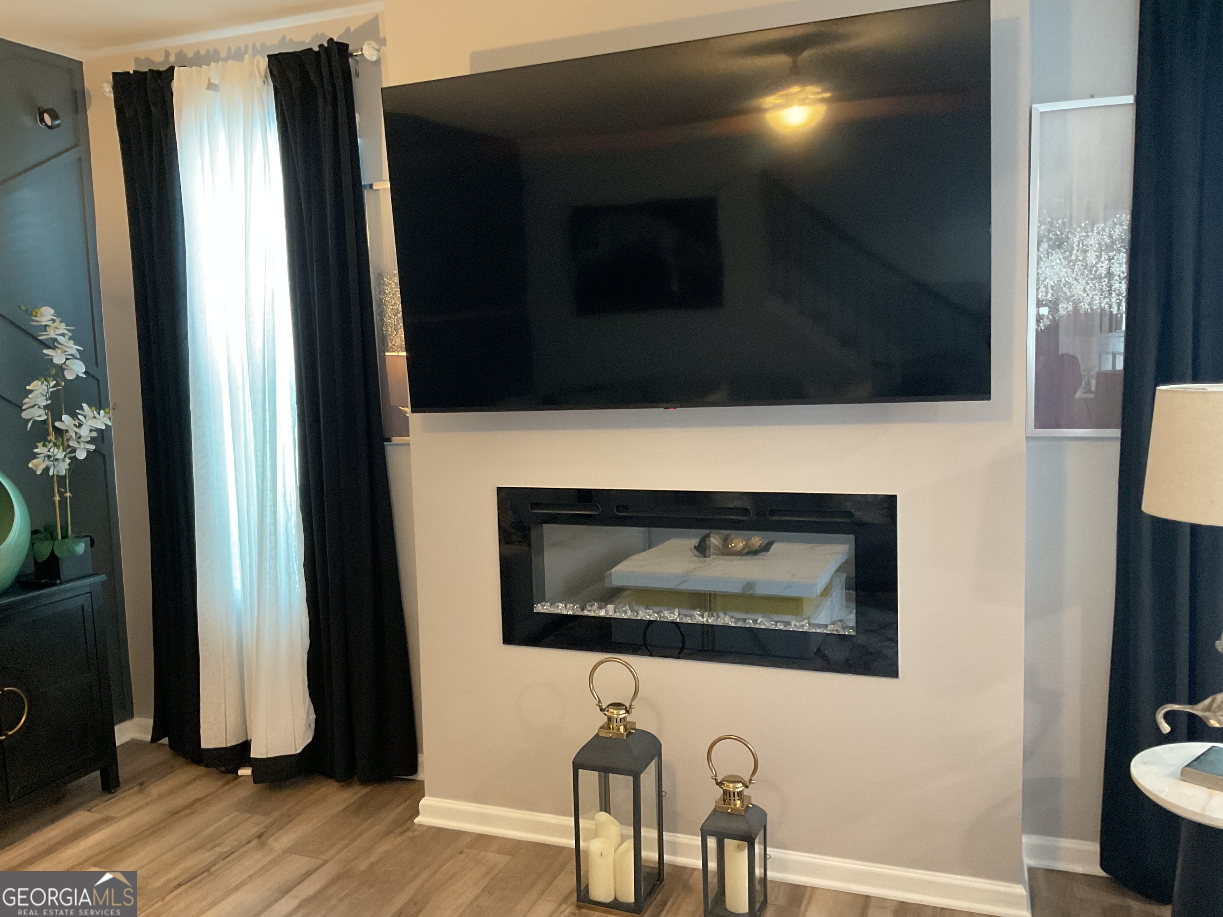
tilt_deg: -7.7
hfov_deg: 61.7
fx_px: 1025
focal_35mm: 29
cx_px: 612
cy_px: 458
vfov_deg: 48.2
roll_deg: +1.7
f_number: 1.8
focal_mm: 3
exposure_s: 1/40
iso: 320
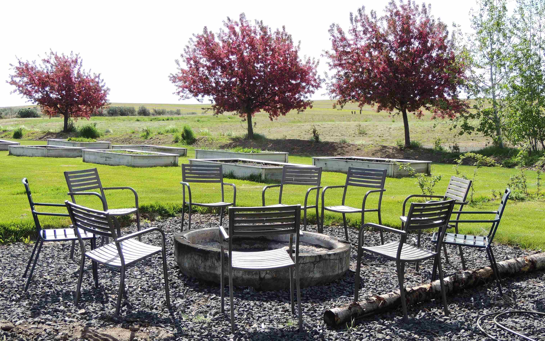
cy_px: 208
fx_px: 802
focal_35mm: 54
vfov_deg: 23.9
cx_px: 277
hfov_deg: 37.5
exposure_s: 1/500
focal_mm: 8.9
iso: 100
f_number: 3.6
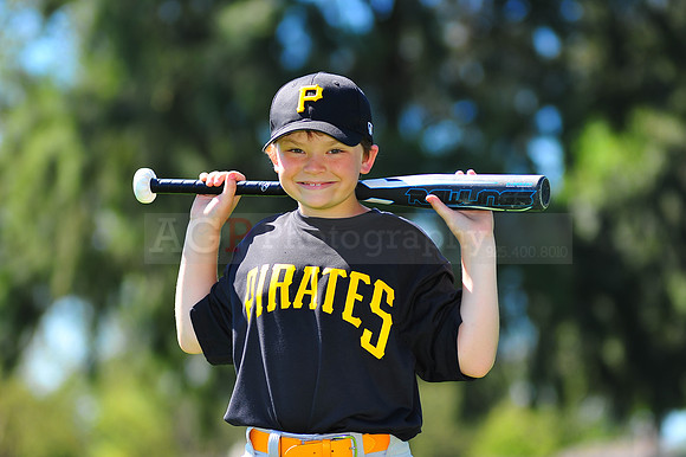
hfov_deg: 11.4
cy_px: 228
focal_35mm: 180
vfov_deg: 7.6
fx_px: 3428
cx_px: 343
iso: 200
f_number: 4.5
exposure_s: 1/500
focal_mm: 180
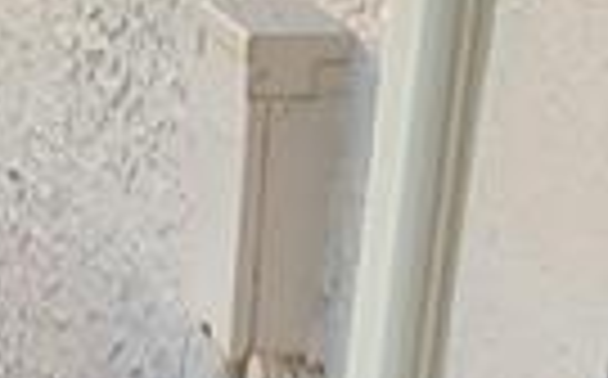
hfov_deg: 8.4
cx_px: -315
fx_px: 4055
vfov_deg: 4.9
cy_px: 1418
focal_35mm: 245
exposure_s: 1/120
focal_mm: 5.4
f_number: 1.8
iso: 80
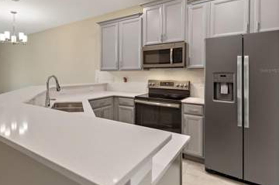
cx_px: 95
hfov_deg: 81.4
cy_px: 70
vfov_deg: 61.0
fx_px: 155
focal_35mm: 20
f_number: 4.5
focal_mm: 10
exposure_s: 1/6
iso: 400
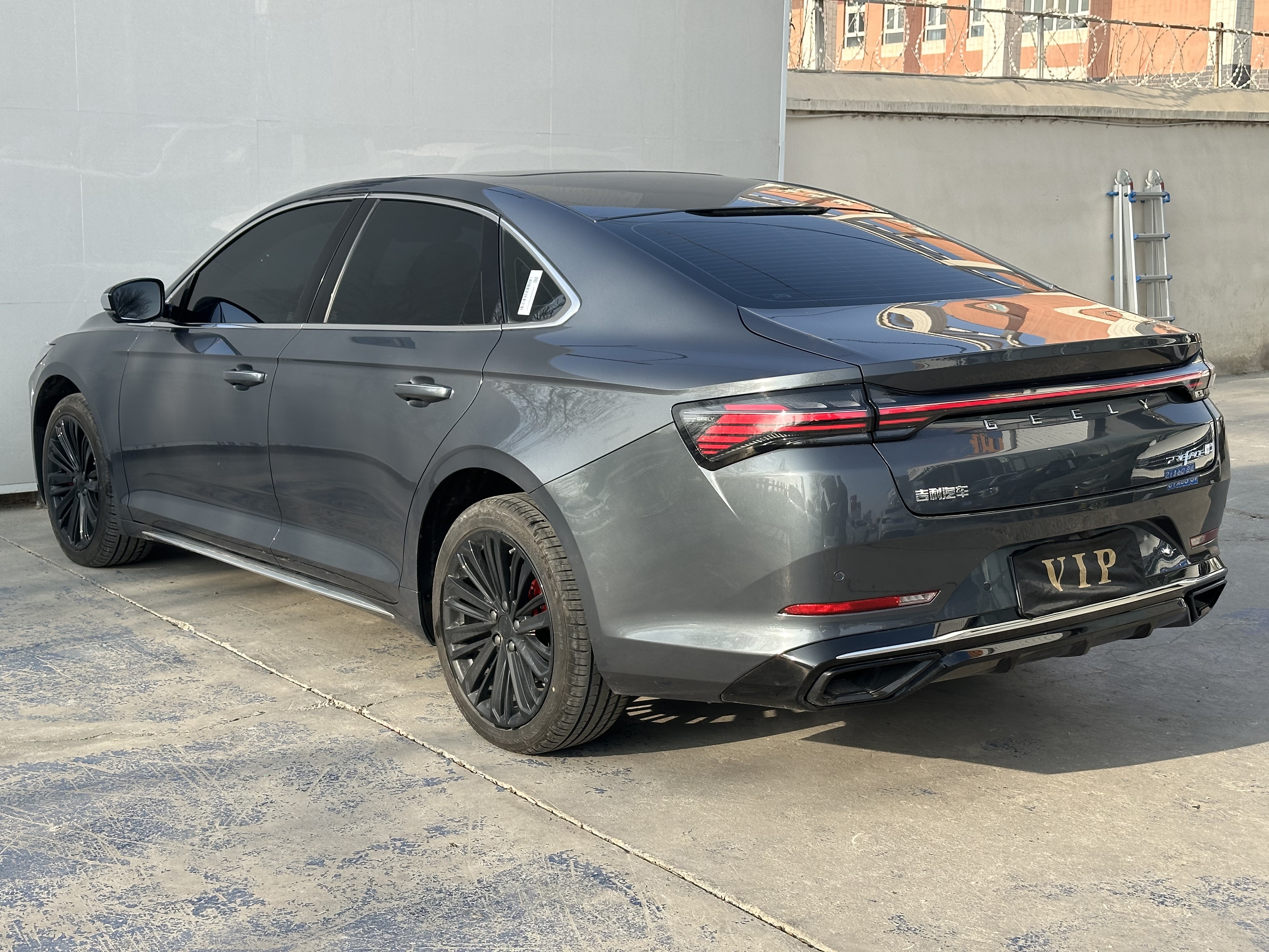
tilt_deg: -10.1
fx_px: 1760
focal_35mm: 48
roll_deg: -0.3
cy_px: 476
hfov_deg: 39.7
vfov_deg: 30.3
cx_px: 634
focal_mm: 6.86
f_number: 1.78
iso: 64
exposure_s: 1/1339
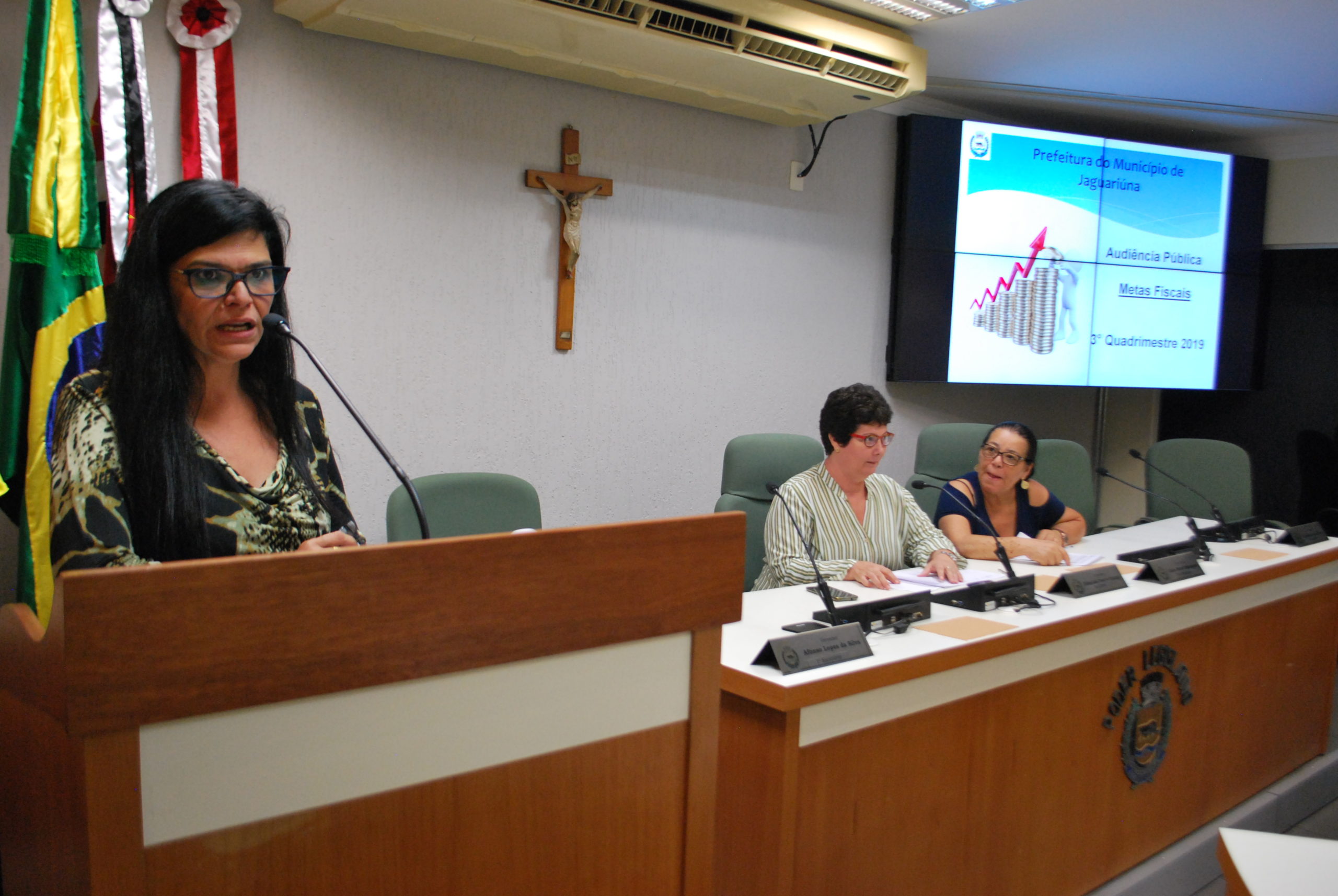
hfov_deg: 61.9
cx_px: 669
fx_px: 1116
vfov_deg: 43.7
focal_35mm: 30
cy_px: 448
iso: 800
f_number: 4.5
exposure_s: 1/80
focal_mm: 20
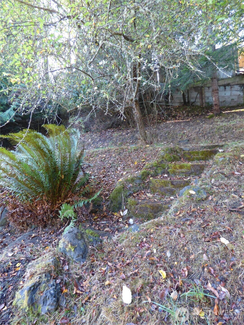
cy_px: 162
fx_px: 188
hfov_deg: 66.0
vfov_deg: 81.7
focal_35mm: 20
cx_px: 122
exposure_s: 1/60
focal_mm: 3.58
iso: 320
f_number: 2.8
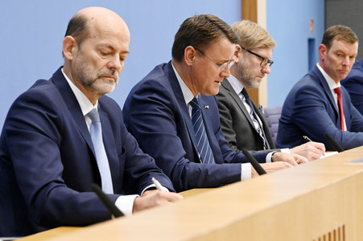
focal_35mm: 110
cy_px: 120
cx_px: 182
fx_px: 1108
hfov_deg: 18.6
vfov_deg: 12.4
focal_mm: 110
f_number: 7.1
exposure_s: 1/500
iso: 6400
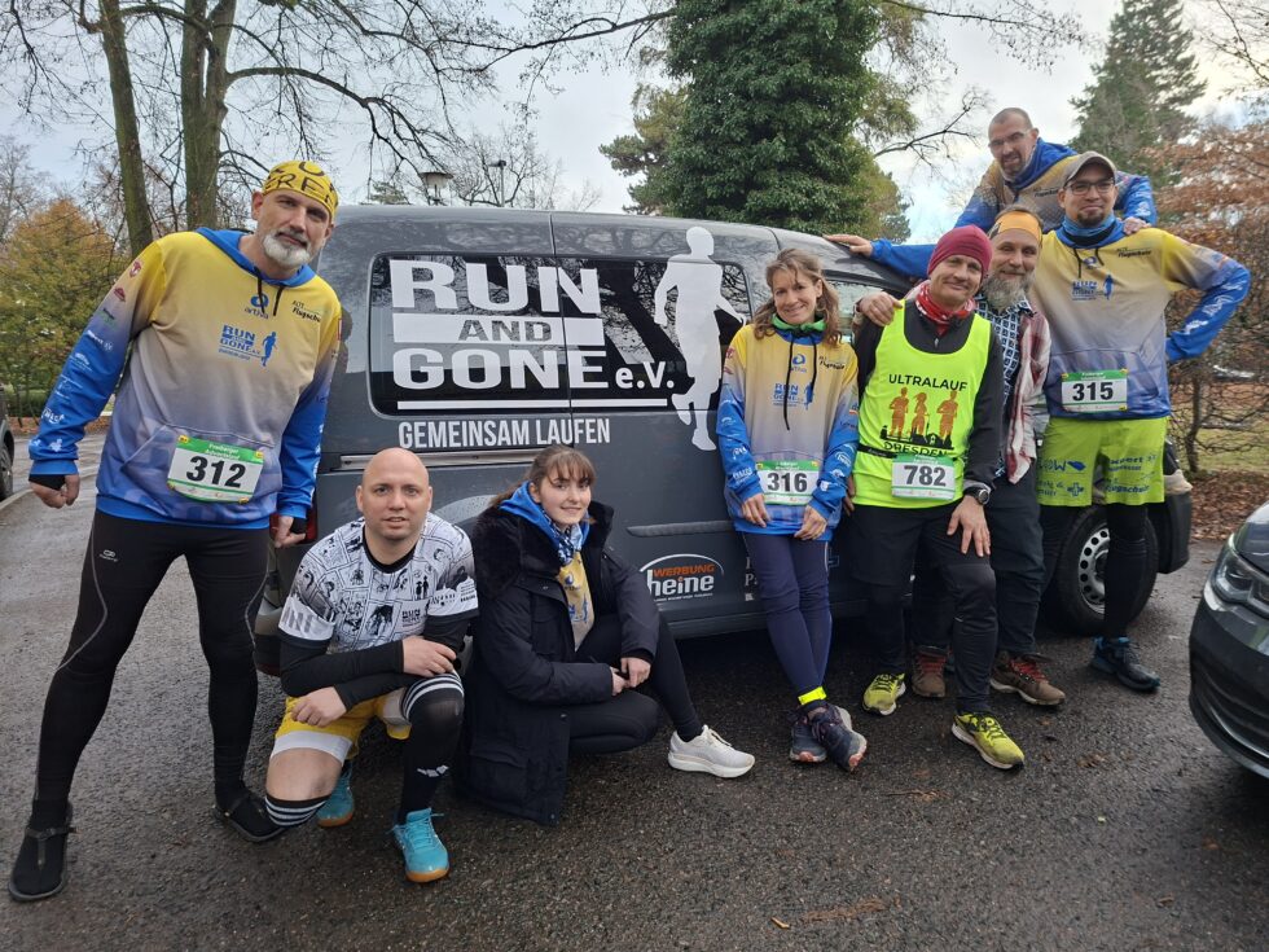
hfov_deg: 73.9
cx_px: 634
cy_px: 476
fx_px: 843
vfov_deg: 58.9
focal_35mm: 23
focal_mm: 5.54
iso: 50
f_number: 1.8
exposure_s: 1/100
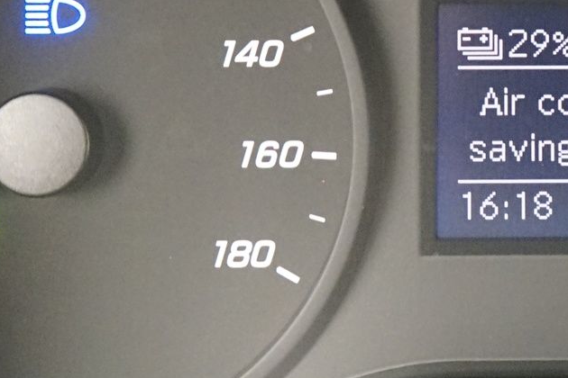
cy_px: -29
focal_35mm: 115
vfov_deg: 11.7
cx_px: 589
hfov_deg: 17.3
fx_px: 1814
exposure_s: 1/30
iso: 6400
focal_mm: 29
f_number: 3.5
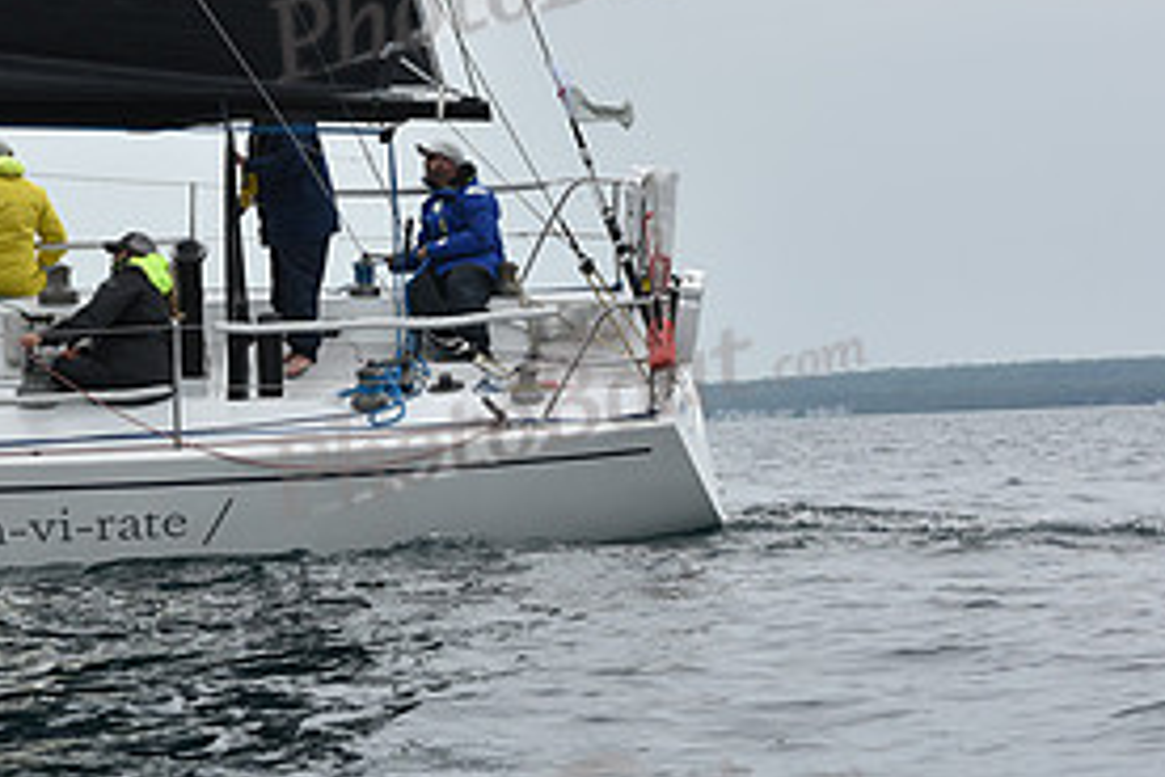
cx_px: 55
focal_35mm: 147
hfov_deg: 13.8
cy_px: 251
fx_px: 4757
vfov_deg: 9.3
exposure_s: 1/800
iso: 250
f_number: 6.3
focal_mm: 70
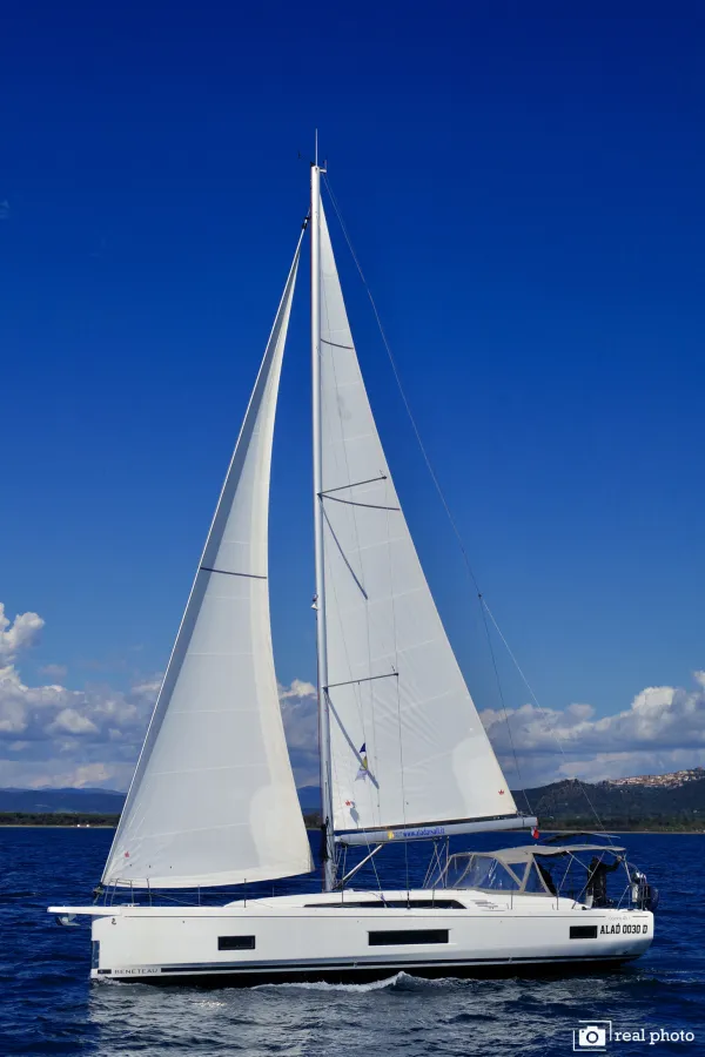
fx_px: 1586
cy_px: 528
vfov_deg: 36.9
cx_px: 352
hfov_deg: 25.1
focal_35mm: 54
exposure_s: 1/1250
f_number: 11
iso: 200
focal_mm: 36
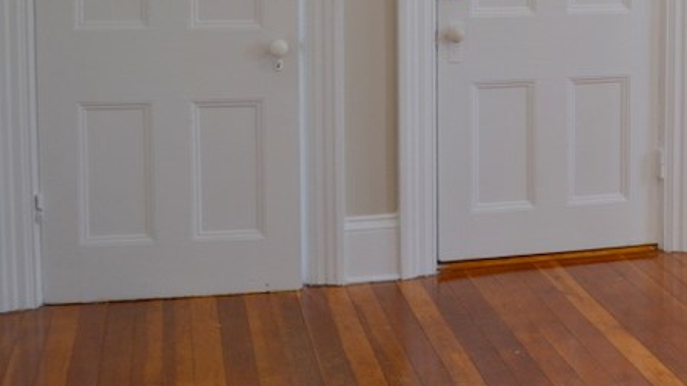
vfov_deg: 16.3
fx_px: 1311
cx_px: 701
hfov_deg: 27.5
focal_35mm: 72
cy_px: -25
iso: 100
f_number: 3.8
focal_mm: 20
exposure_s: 1/40
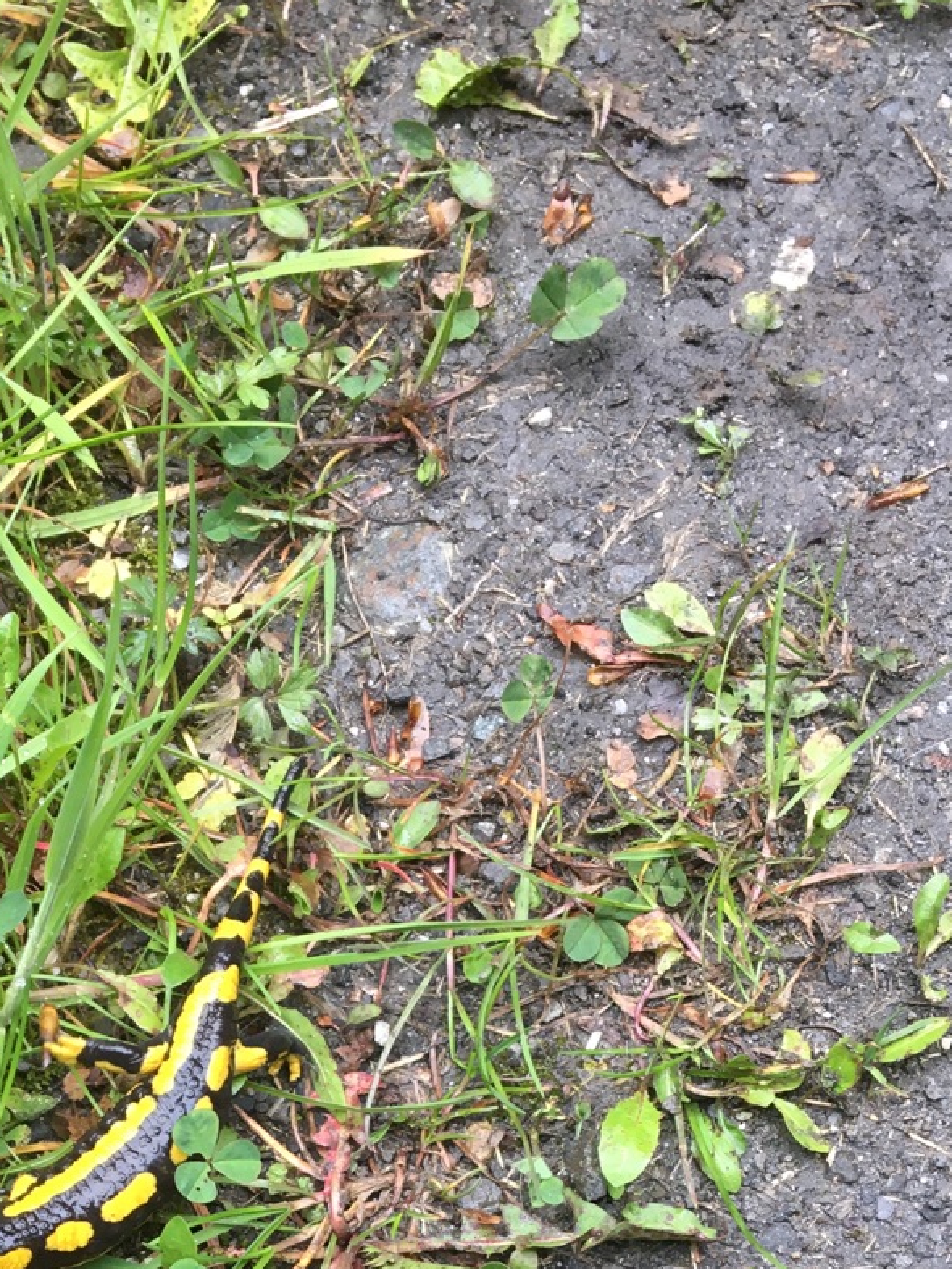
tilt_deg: -70.4
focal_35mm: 59
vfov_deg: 30.7
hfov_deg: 24.6
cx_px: 247
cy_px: 1224
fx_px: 2162
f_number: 2.2
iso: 25
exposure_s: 1/33
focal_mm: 4.15
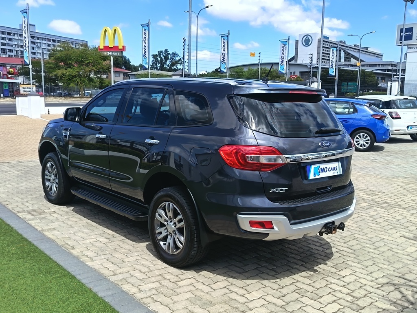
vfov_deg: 40.7
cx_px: 208
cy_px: 156
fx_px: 422
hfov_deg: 52.6
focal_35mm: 35
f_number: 1.75
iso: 100
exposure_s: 1/596
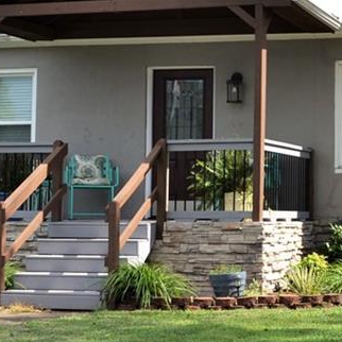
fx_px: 905
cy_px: 89
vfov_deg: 21.2
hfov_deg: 21.4
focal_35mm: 81
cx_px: 209
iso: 100
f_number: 7.1
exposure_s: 1/200
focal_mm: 20
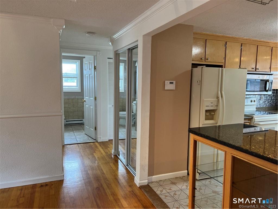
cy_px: 104
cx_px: 139
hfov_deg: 67.3
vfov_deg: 53.1
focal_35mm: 26
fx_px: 209
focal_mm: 5.7
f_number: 1.5
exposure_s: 1/120
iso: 125
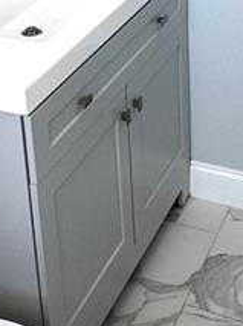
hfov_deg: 18.6
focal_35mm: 79
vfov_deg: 23.0
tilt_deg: -18.3
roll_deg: +4.0
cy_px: -49
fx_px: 742
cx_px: 101
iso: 64
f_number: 2.2
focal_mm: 2.22
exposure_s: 1/99
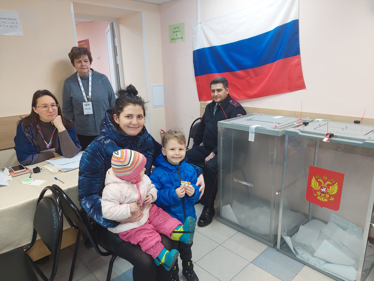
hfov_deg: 71.6
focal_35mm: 24
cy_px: 140
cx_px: 187
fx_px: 259
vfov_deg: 56.8
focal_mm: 5.23
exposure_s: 1/50
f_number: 1.8
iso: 200
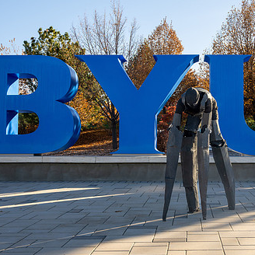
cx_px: 189
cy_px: 127
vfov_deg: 31.1
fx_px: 458
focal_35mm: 55
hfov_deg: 30.6
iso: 250
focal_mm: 33
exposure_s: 1/500
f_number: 6.3
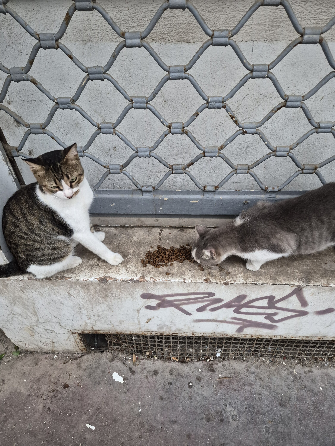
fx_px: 297
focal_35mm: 23
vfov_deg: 73.9
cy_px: 223
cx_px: 168
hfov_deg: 58.9
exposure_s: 1/100
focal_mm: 5.4
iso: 800
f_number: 1.8
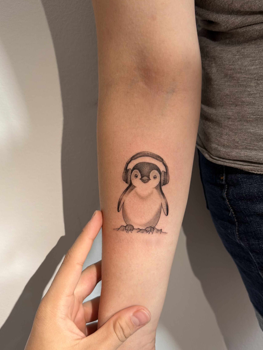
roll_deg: +23.2
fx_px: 294
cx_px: 132
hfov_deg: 48.2
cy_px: 189
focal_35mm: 29
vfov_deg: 61.6
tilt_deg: -15.1
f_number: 1.78
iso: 200
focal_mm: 6.76
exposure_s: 1/68
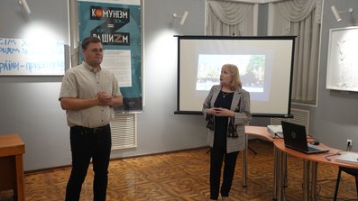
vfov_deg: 31.1
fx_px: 361
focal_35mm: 38
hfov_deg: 52.8
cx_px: 179
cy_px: 110
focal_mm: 36
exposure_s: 1/160
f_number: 4
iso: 3200
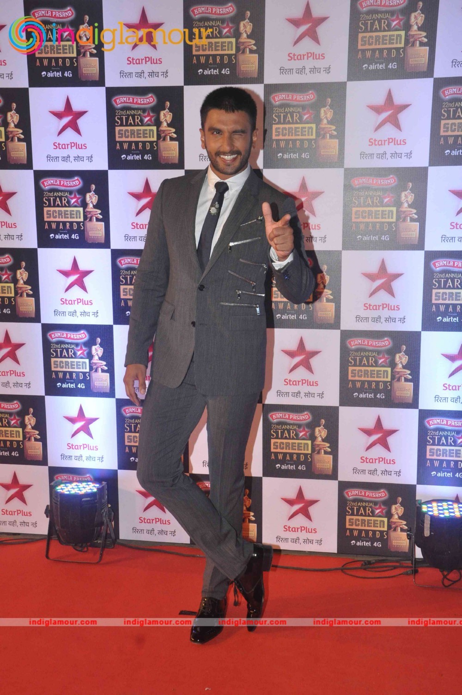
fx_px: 926
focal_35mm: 48
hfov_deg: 28.0
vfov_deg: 41.2
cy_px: 348
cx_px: 231
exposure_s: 1/200
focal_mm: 32
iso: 1600
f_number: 10
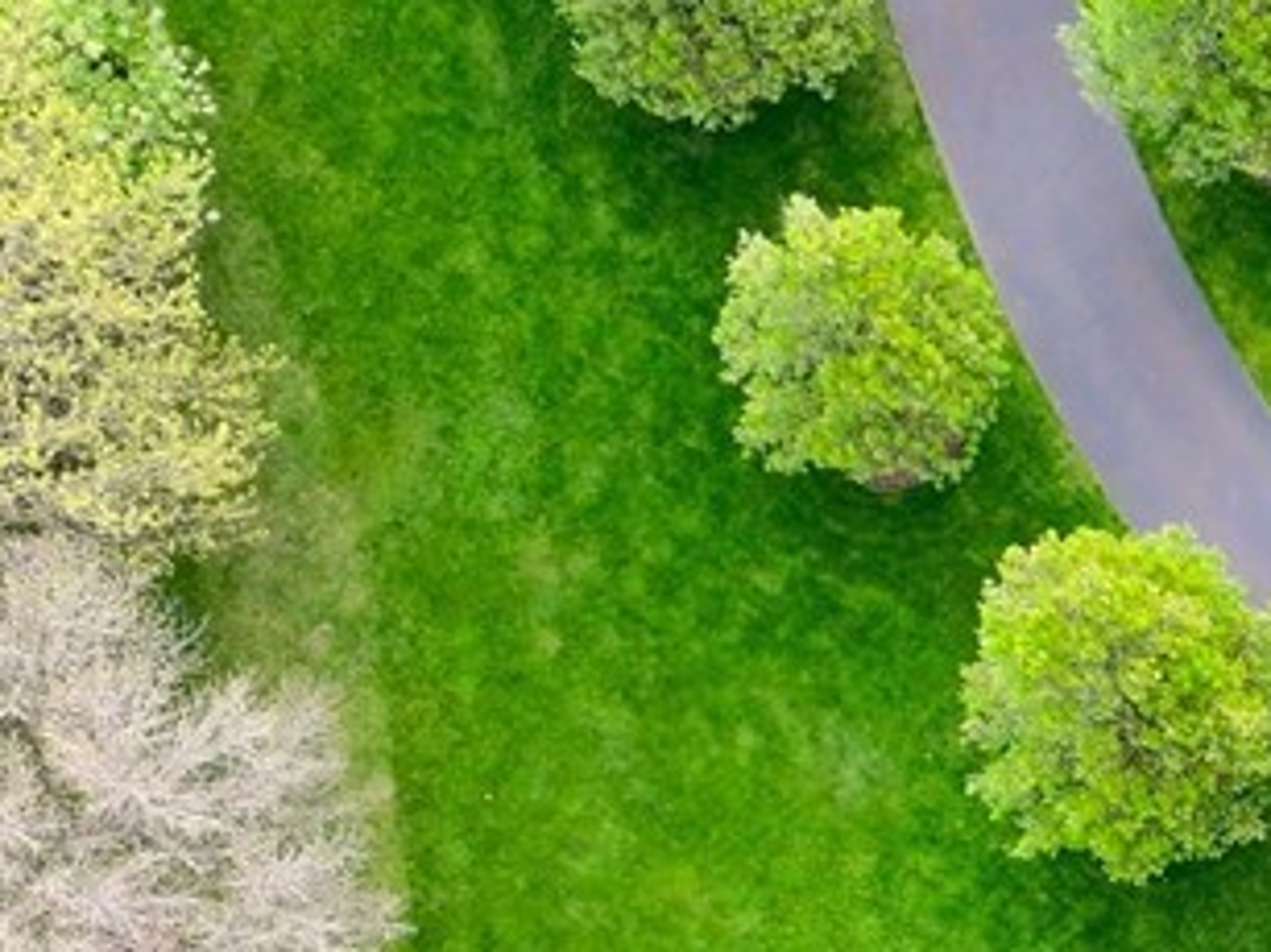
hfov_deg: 14.5
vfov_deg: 11.5
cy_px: 1262
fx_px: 4588
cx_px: 2037
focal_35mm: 125
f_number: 2.8
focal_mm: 12.29
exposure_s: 1/200
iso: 100
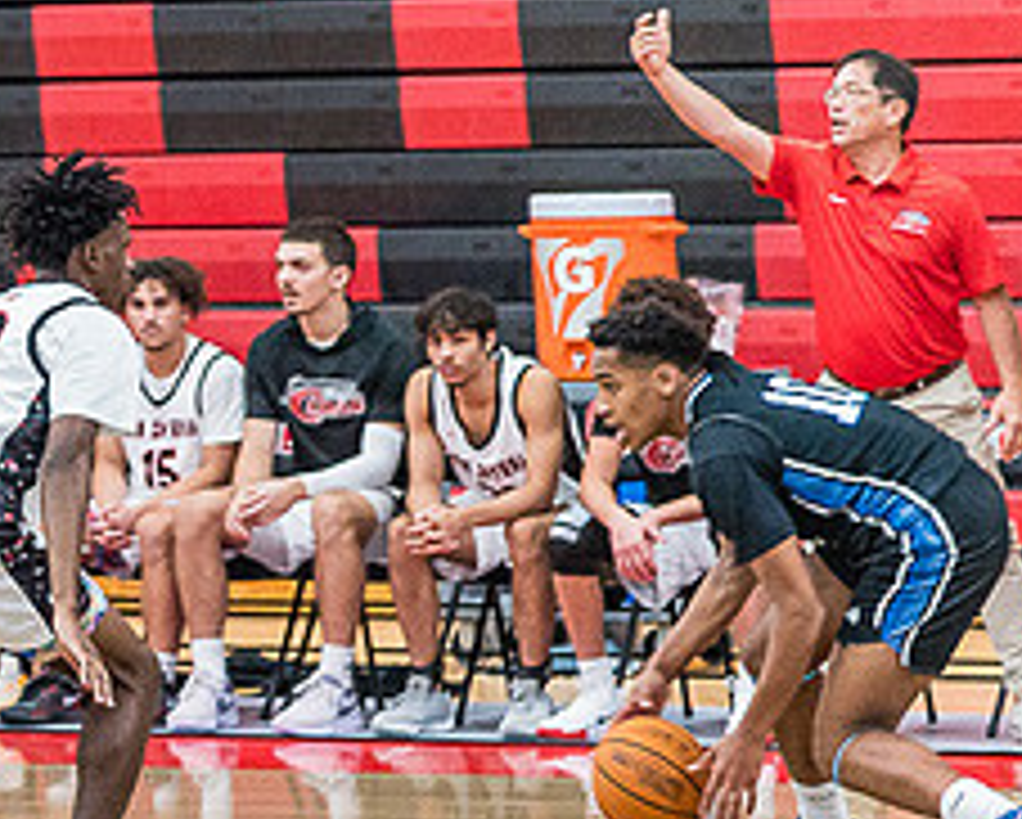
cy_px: 752
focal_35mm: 287
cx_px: -243
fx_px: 8688
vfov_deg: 5.4
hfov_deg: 6.7
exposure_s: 1/320
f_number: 4
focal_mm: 120
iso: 5000
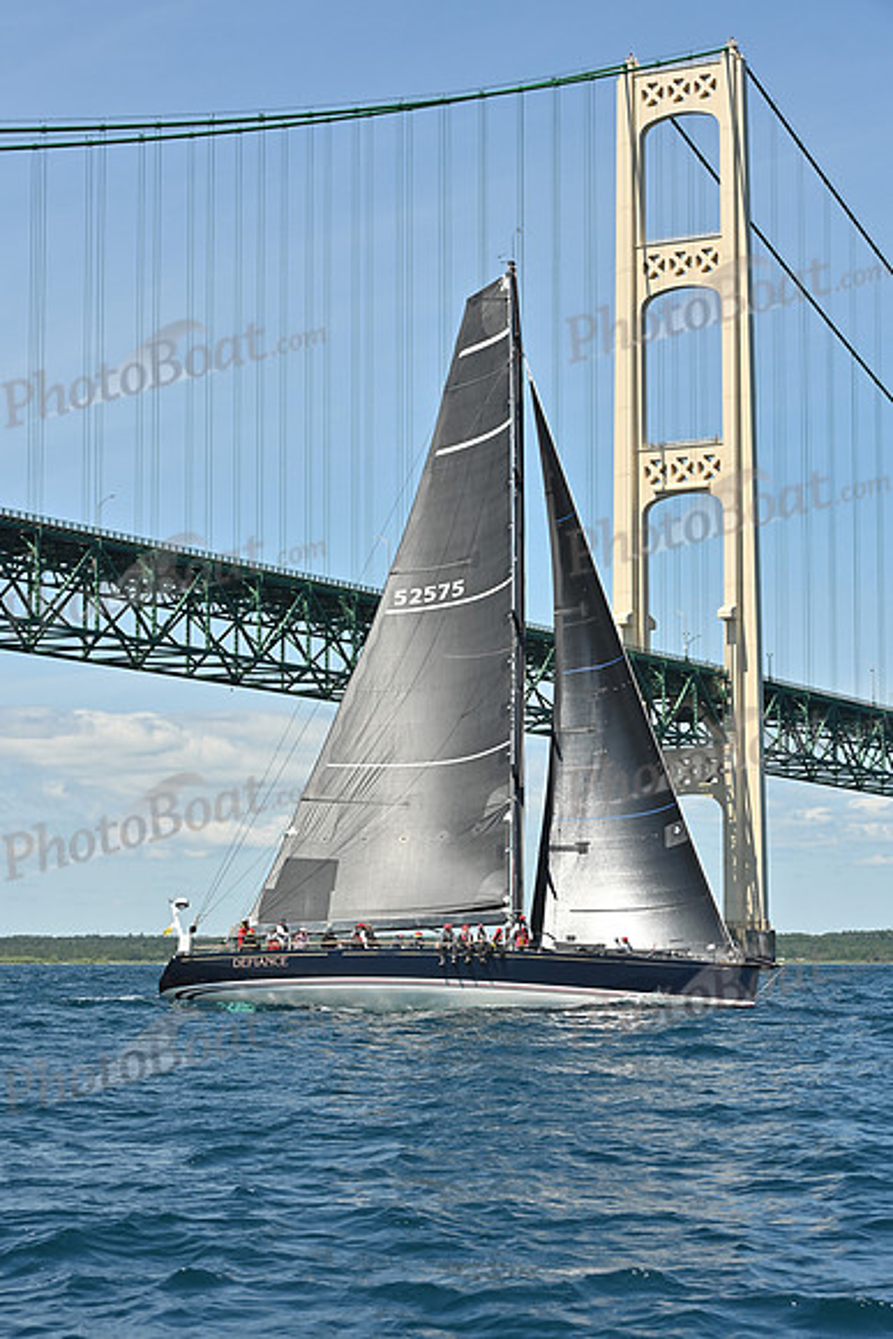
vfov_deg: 24.8
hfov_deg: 16.7
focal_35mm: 82
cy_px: 670
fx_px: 3049
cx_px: 446
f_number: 10
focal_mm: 82
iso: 320
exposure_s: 1/1000
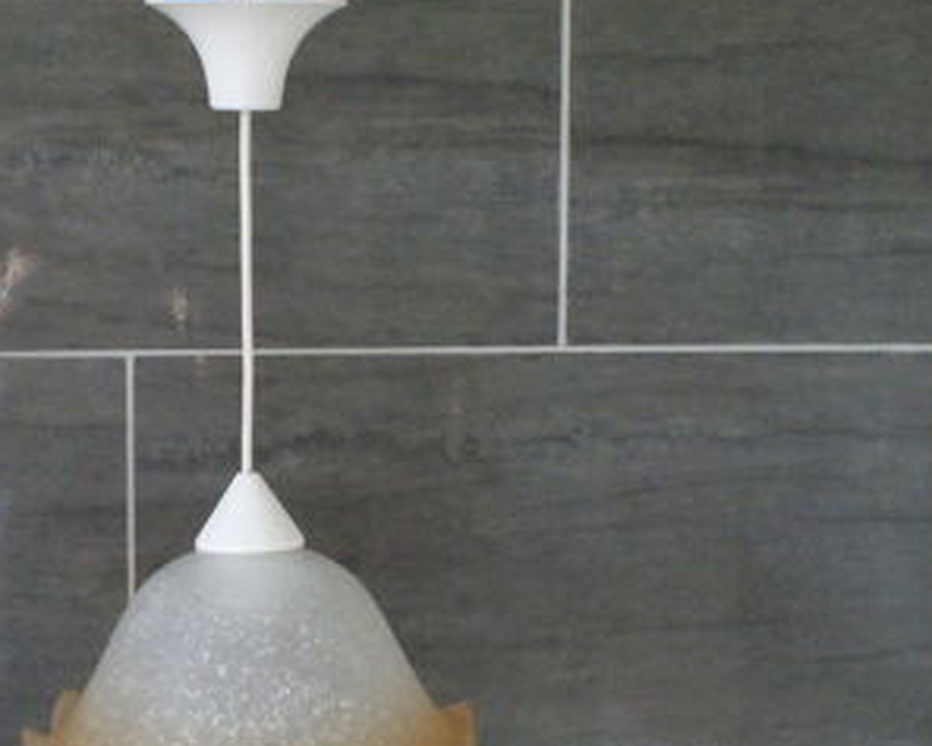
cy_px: 389
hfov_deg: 29.2
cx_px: 264
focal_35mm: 64
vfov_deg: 23.9
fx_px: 1766
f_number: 5.6
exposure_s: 1/160
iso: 3200
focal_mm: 28
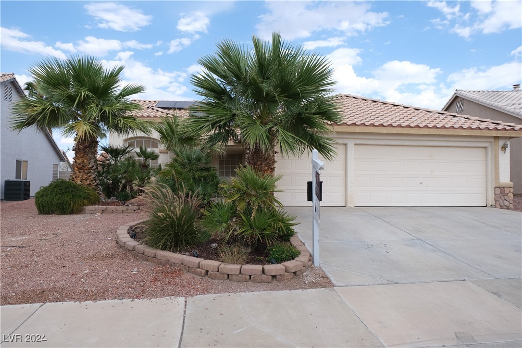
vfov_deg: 53.1
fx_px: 348
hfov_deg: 73.7
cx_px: 261
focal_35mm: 24
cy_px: 174
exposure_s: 1/280
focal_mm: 16
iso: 160
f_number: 5.6
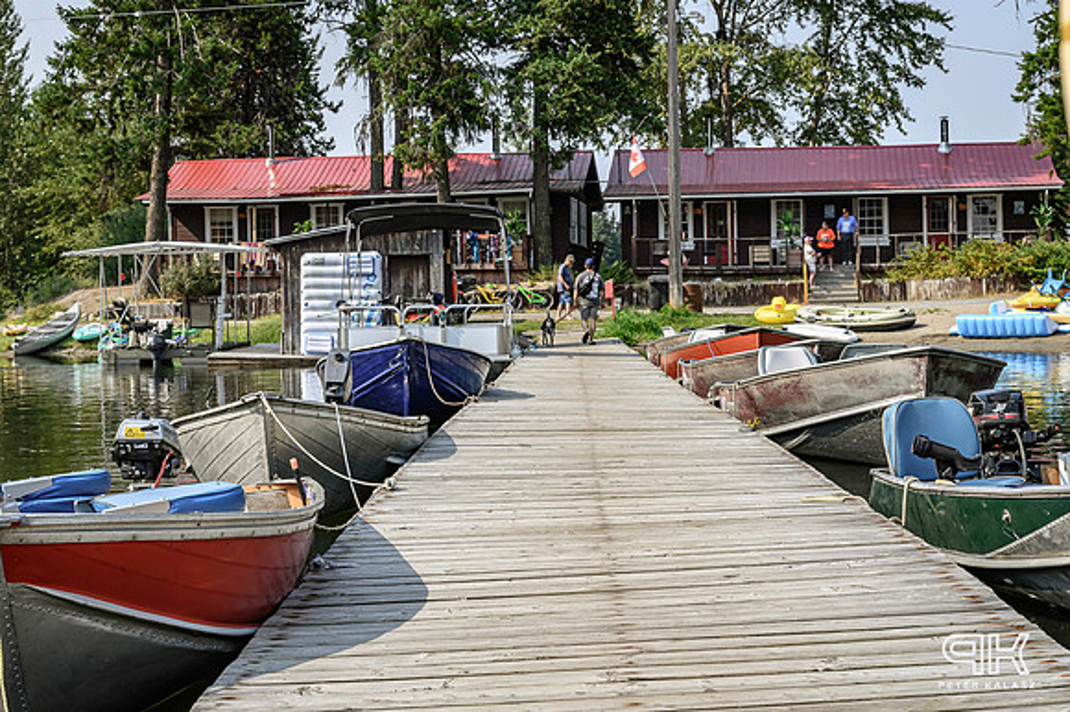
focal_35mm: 66
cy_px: 356
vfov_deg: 20.6
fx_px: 1960
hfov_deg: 30.5
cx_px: 535
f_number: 8
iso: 160
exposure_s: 1/320
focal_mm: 44
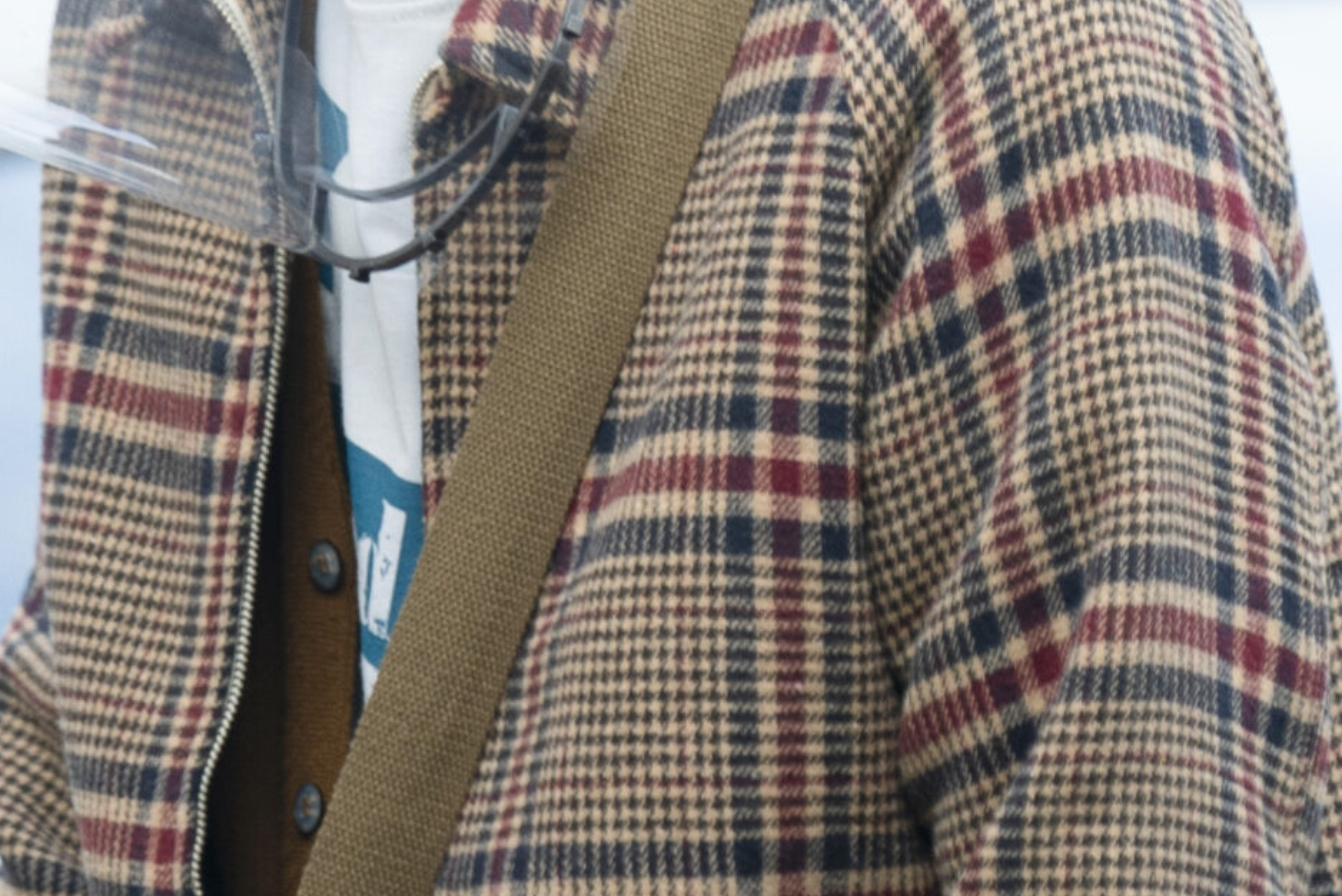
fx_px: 30016
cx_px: 425
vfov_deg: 1.7
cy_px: -208
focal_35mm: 805
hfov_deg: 2.6
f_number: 2.8
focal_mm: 197
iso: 250
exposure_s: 1/250
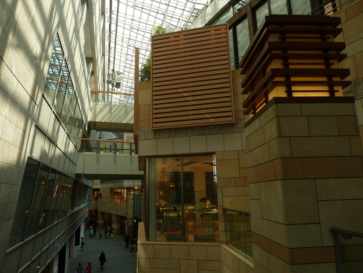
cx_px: 182
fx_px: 262
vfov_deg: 54.9
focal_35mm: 25
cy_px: 136
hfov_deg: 69.4
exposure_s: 1/80
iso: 80
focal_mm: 4.1
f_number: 3.3
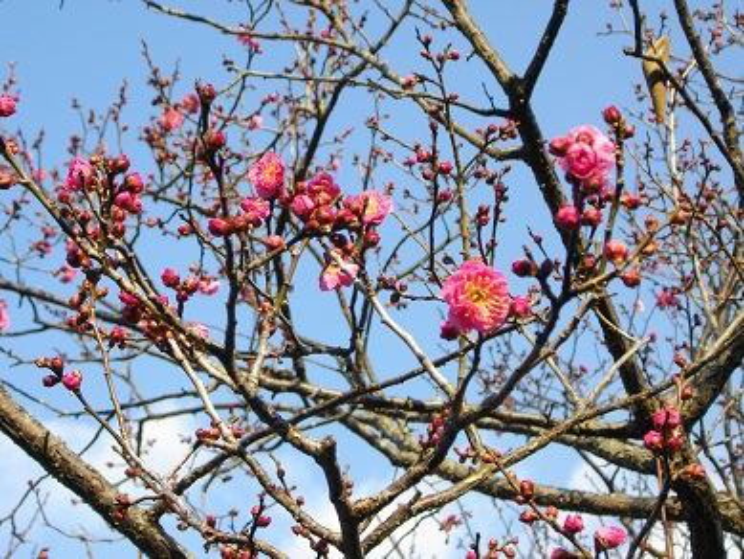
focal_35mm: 96
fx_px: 2064
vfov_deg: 15.4
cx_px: 372
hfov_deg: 20.4
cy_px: 280
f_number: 5.2
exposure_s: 1/200
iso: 100
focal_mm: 17.1
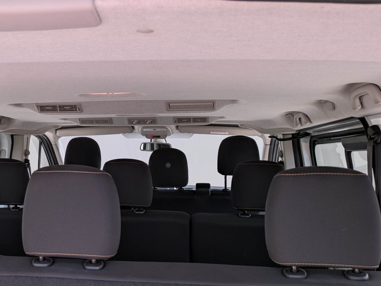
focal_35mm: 40
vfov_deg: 35.9
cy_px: 133
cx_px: 119
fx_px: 440
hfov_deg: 45.9
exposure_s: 1/3200
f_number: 1.8
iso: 80
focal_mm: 6.86
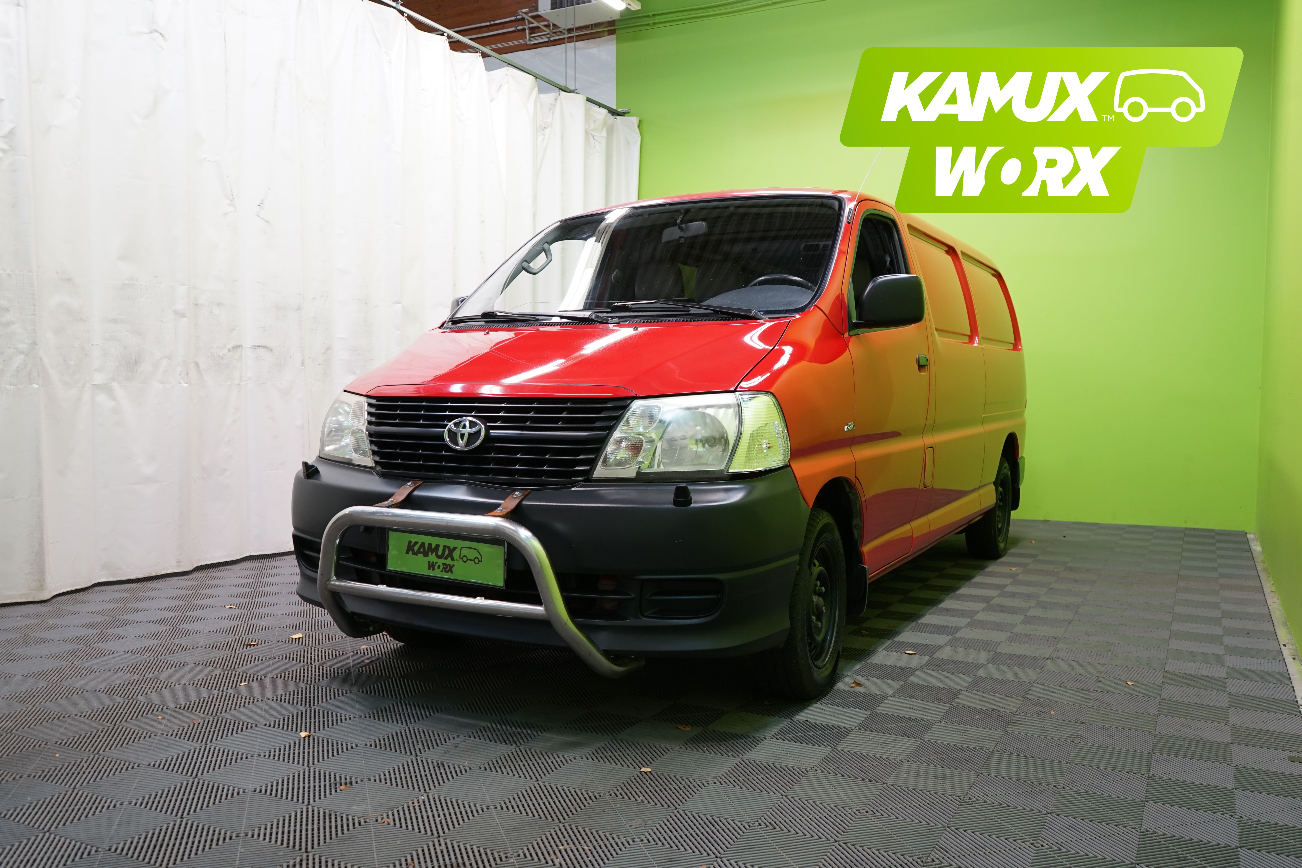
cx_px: 651
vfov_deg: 45.0
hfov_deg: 63.7
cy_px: 434
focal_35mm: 29
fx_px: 1049
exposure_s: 1/50
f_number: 5.6
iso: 640
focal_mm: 29
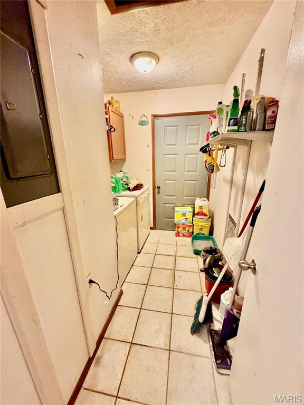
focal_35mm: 14
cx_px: 152
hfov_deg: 85.7
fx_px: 164
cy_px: 202
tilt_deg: -16.4
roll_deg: +2.1
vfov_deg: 102.1
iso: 800
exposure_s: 1/60
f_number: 2.2
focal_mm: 2.22
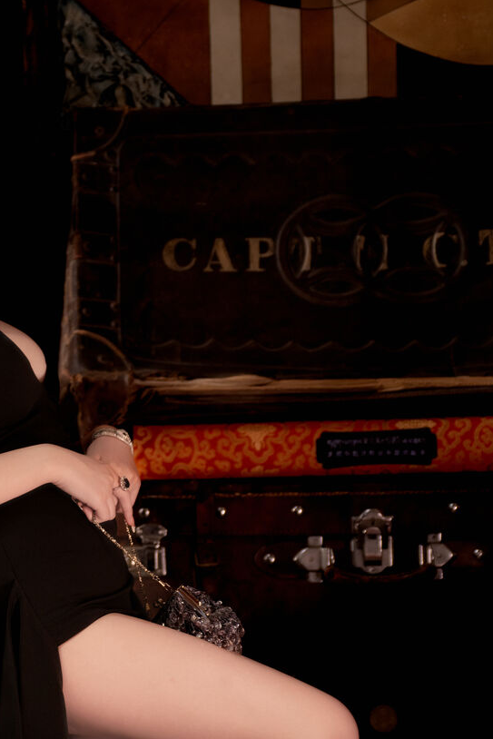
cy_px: 525
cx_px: -39
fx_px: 4086
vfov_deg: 10.3
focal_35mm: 199
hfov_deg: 6.9
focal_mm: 90
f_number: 2.8
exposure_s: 1/80
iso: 320
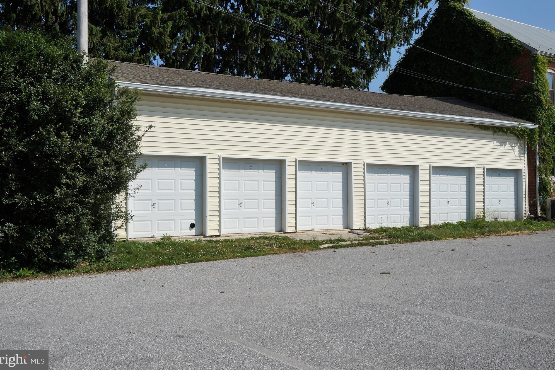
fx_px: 570
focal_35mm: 37
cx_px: 272
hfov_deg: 51.9
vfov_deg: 35.9
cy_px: 181
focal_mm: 24
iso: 200
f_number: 11
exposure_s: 1/640
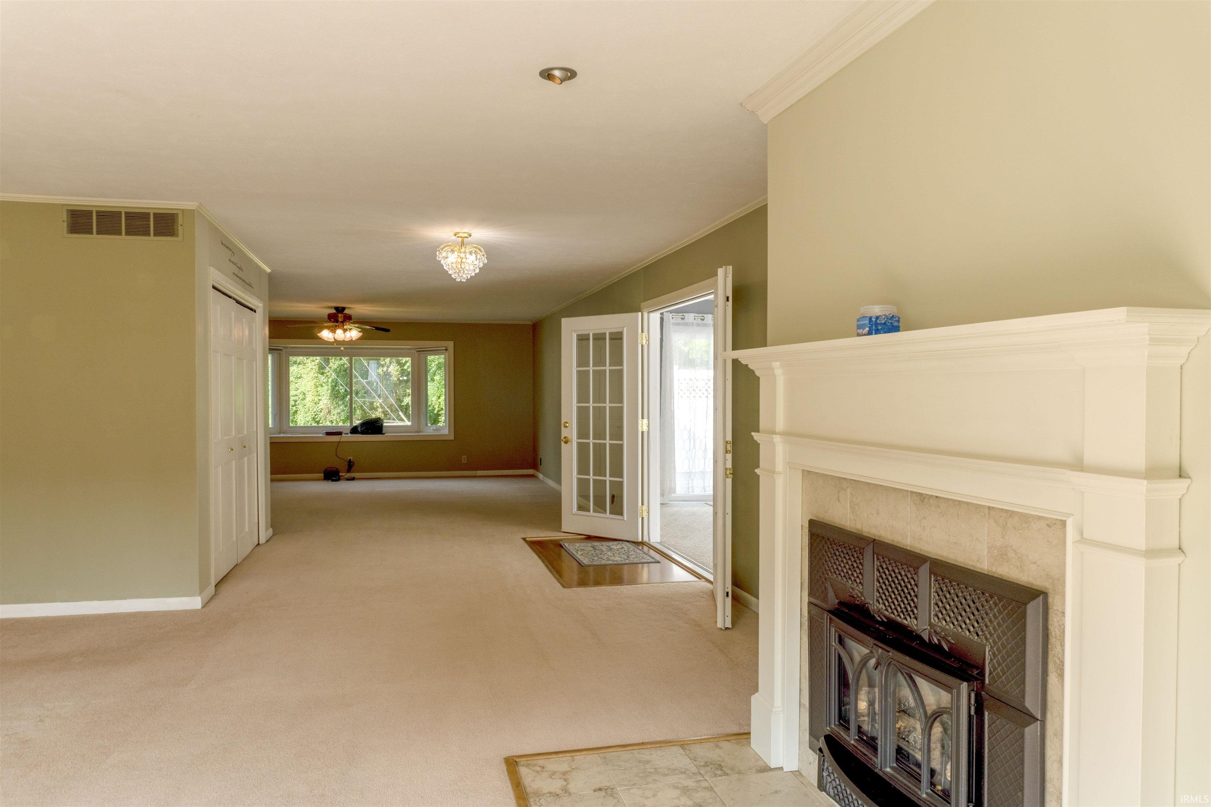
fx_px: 807
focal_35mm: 24
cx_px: 606
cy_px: 404
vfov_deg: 53.1
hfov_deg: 73.7
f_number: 8
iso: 100
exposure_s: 1/400
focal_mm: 16
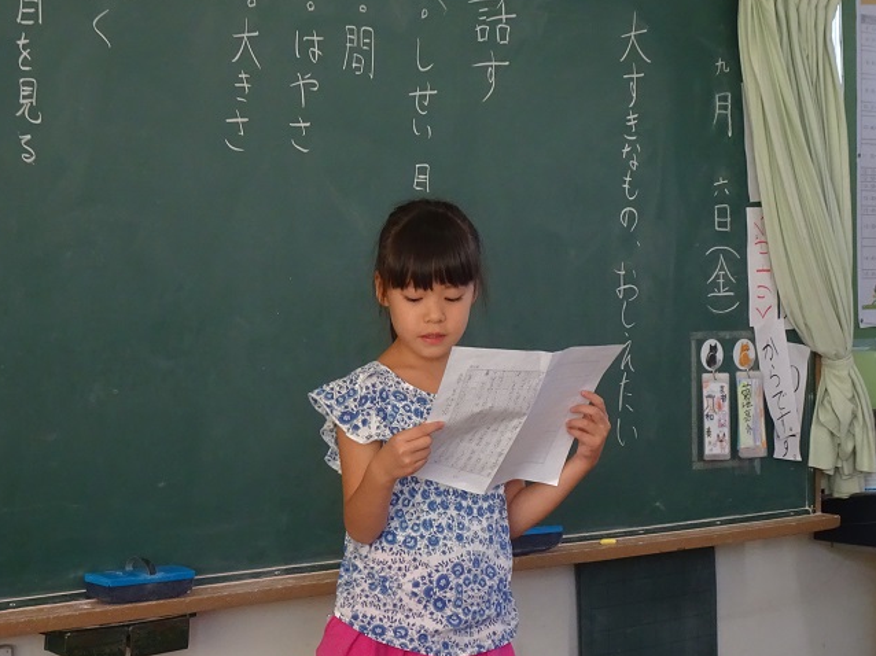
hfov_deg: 23.5
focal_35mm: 83
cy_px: 385
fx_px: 2100
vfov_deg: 17.8
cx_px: 504
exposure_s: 1/80
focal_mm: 9.18
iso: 400
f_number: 4.5
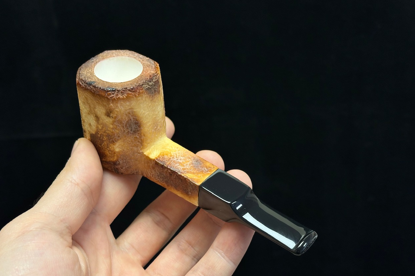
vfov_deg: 26.5
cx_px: 209
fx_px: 588
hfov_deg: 38.9
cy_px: 152
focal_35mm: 51
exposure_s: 1/100
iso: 64
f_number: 1.78
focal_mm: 6.86
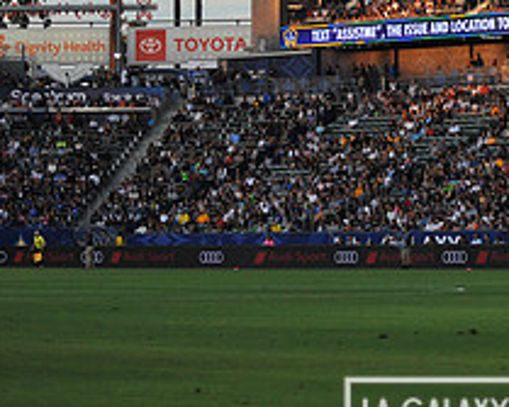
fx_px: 2740
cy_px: 44
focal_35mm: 182
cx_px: 516
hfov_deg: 10.5
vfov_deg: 8.5
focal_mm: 70
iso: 1600
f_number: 2.8
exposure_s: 1/4000
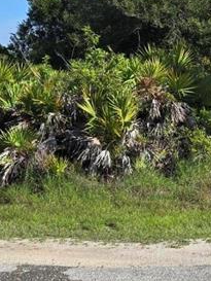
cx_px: 331
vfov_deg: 19.3
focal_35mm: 101
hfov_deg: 13.6
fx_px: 820
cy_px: 76
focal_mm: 5.4
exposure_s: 1/1737
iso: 25
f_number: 1.8
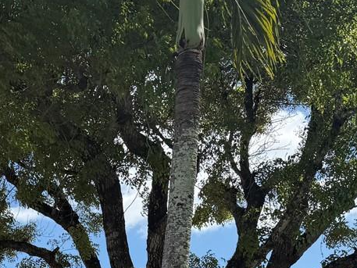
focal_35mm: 84
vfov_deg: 15.8
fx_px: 867
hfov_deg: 22.0
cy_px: 429
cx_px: -38
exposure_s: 1/3953
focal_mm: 6.76
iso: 80
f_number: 1.78
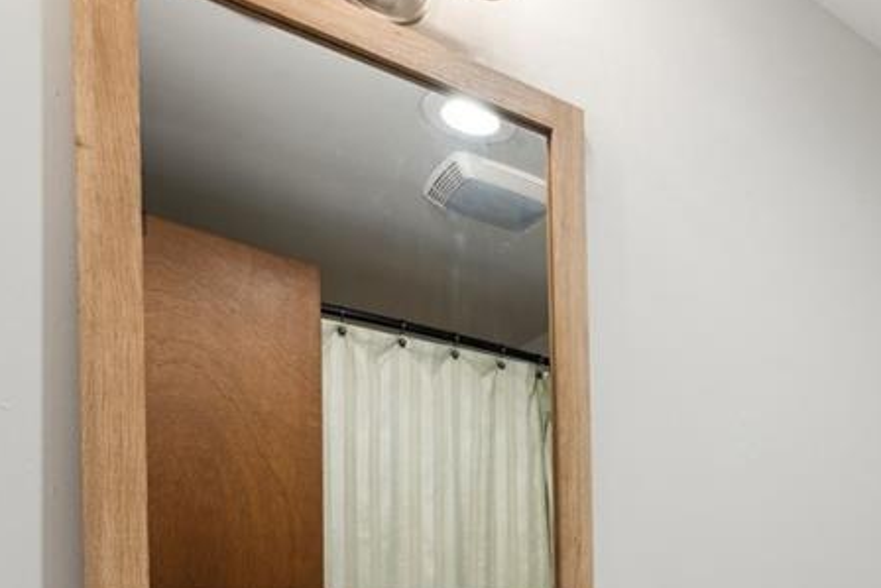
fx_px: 783
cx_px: 824
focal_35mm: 32
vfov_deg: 36.7
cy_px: 595
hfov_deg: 50.6
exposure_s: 1/2.5
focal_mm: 14
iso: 50
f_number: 11
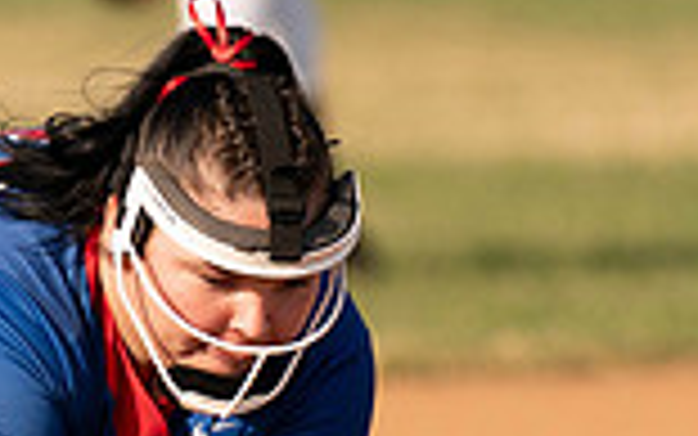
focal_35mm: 1077
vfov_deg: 1.2
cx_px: 192
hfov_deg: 2.0
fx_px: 20495
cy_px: 293
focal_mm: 151
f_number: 2.8
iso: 125
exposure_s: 1/2000
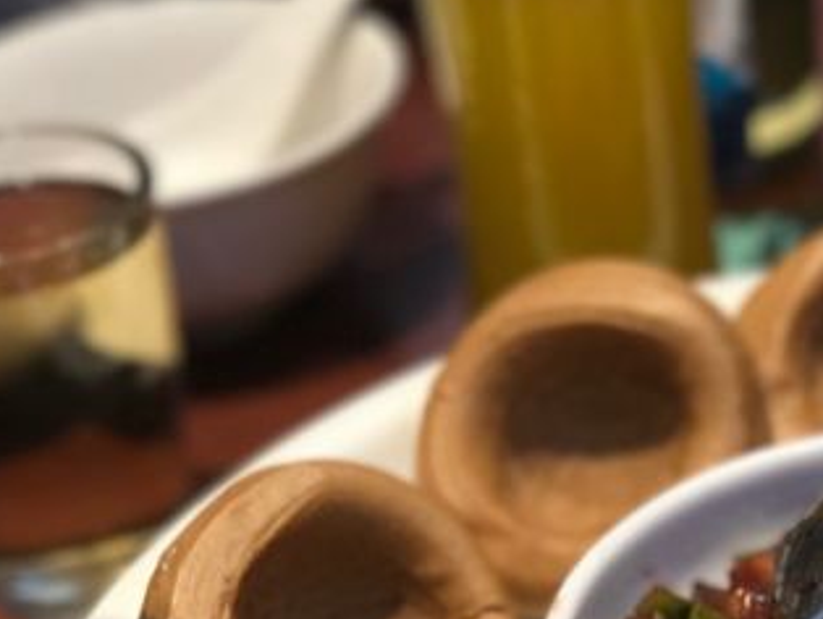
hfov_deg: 15.4
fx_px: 3022
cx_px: 695
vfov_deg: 11.5
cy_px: 662
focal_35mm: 127
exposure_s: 1/50
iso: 160
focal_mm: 6.6
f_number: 2.8
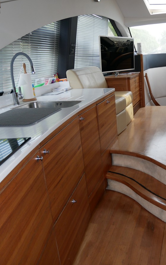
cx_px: 134
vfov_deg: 56.7
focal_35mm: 34
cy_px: 132
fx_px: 246
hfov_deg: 36.0
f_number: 3.5
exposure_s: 1/60
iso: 200
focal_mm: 12
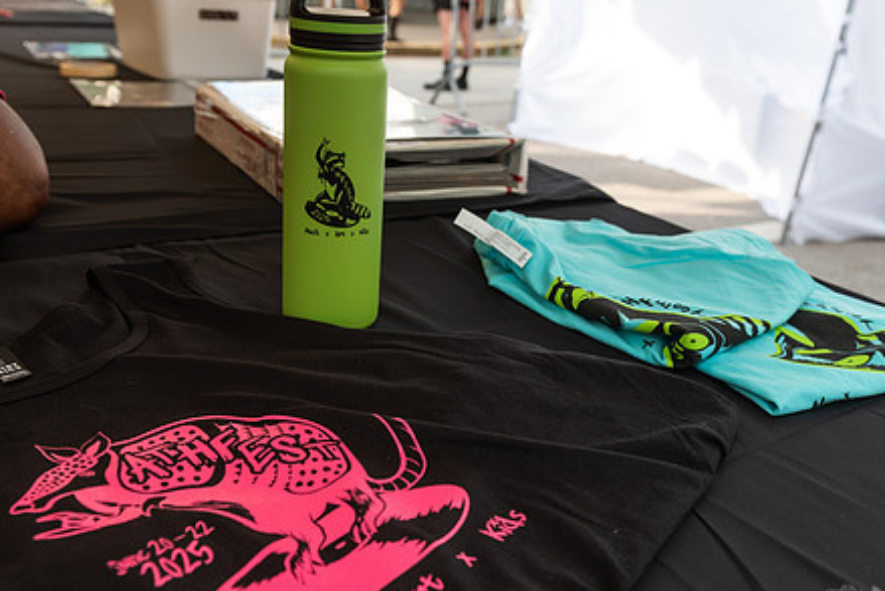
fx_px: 910
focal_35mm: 37
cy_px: 267
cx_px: 472
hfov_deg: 51.8
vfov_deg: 35.9
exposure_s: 1/320
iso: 250
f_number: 4.5
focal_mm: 28
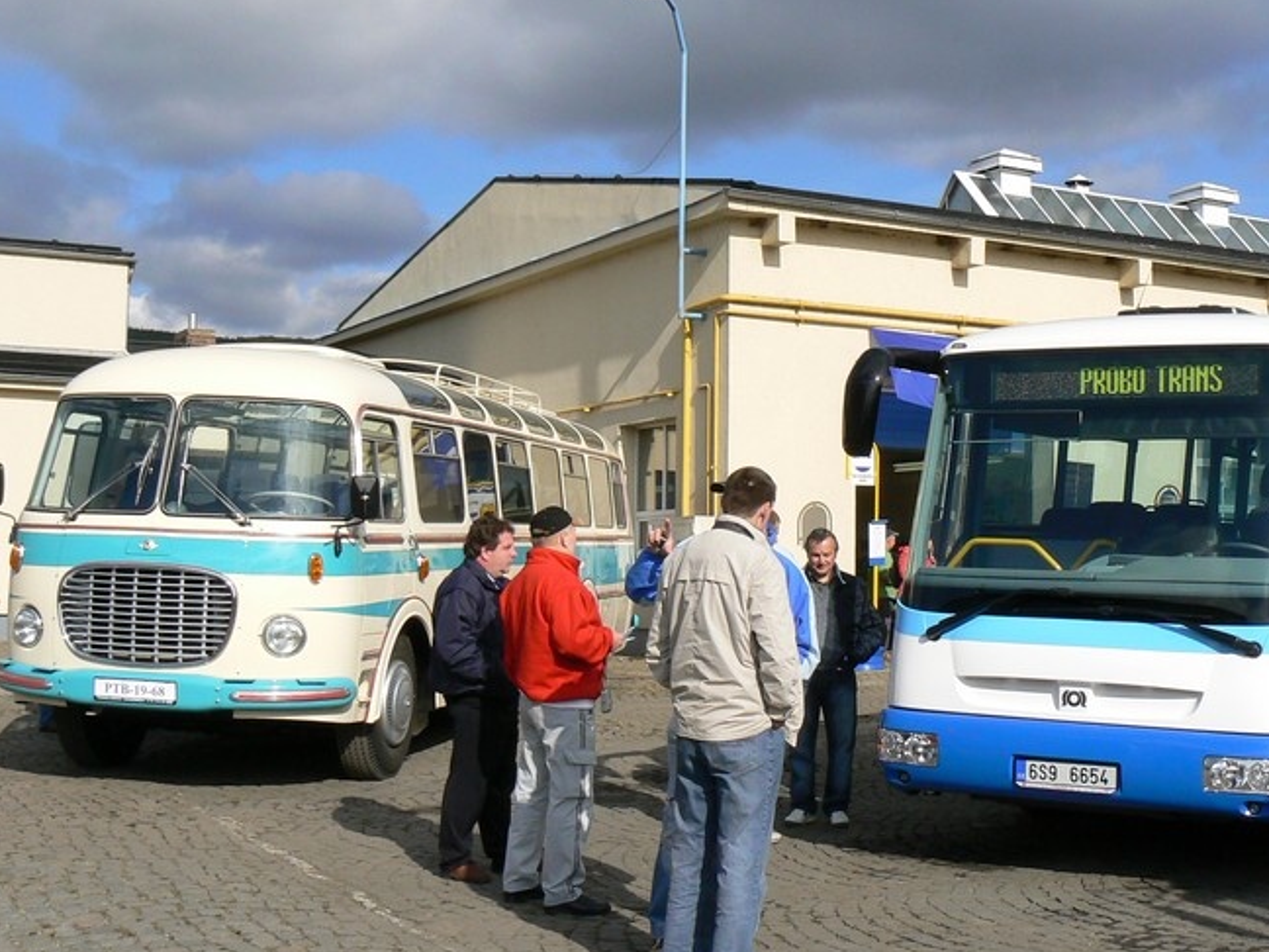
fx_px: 1833
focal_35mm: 50
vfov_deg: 29.1
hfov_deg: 38.0
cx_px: 781
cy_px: 461
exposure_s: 1/1300
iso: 100
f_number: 5
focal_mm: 6
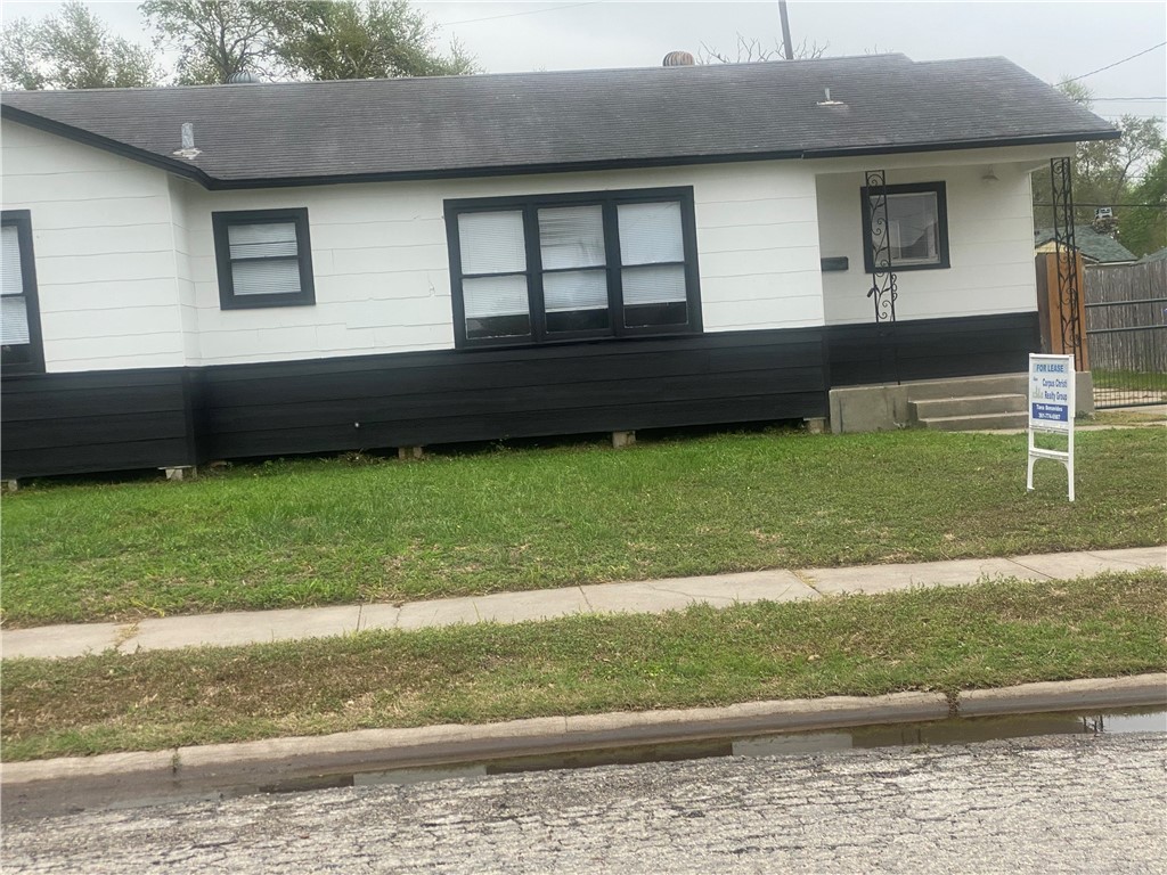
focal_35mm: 52
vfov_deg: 28.0
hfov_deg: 36.8
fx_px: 1753
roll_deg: +4.5
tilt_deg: -7.1
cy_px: 438
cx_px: 584
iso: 20
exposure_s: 1/978
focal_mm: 6
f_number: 2
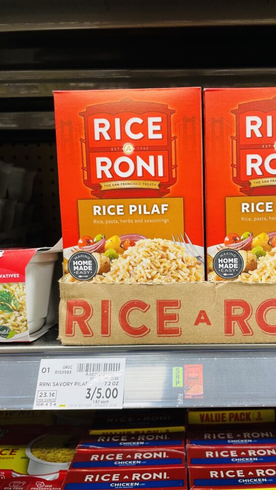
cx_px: 182
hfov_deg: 39.8
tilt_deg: -5.2
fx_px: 377
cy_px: 250
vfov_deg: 66.0
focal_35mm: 29
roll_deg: +1.5
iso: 200
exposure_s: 1/44
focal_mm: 4.2
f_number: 1.6
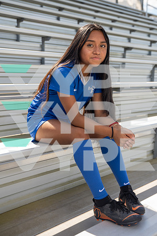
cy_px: 118
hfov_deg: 30.5
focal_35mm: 44
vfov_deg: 44.5
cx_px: 78
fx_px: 288
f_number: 4
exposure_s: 1/250
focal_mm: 44
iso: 50
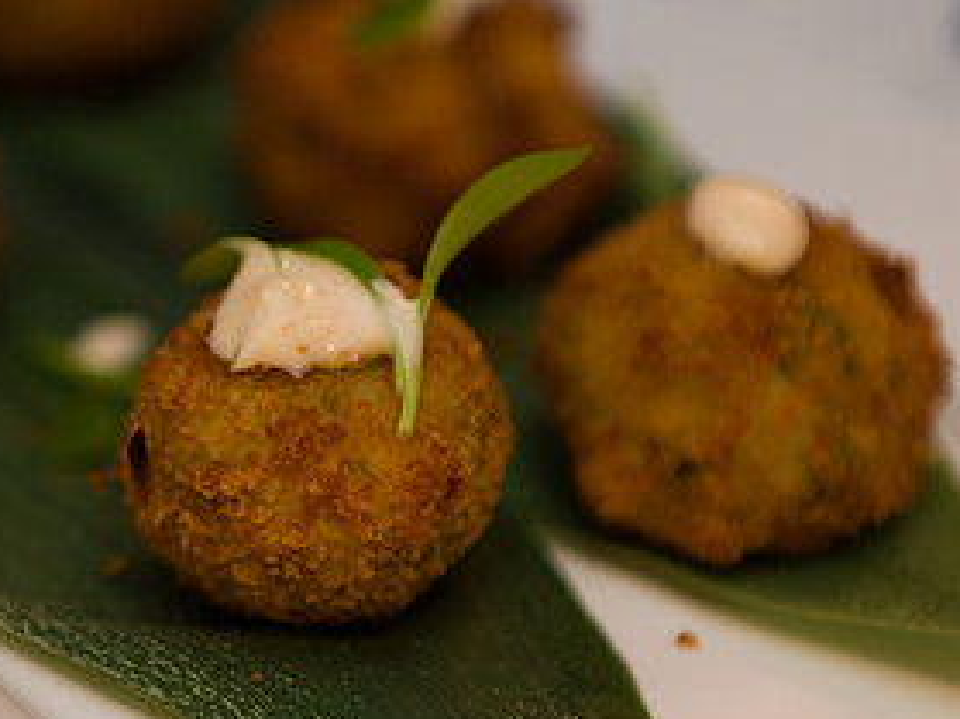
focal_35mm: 140
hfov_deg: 14.1
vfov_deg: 10.6
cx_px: 313
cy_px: 330
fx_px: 3881
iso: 640
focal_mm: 70
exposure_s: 1/125
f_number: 4
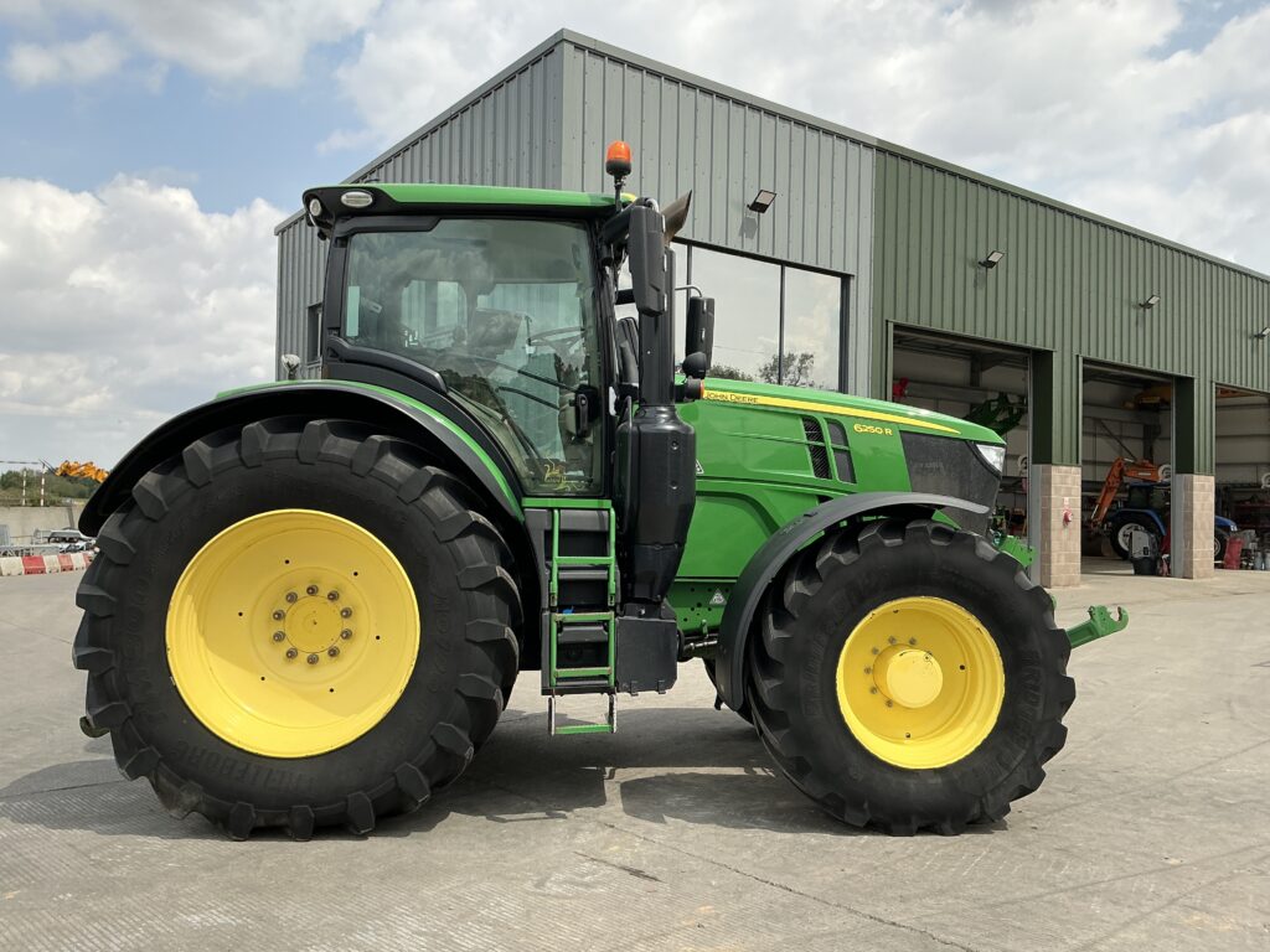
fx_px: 1027
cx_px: 635
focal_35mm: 28
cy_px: 476
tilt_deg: +2.1
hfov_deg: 63.4
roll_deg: -1.9
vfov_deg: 49.7
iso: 25
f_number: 1.8
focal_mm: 3
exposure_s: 1/1279
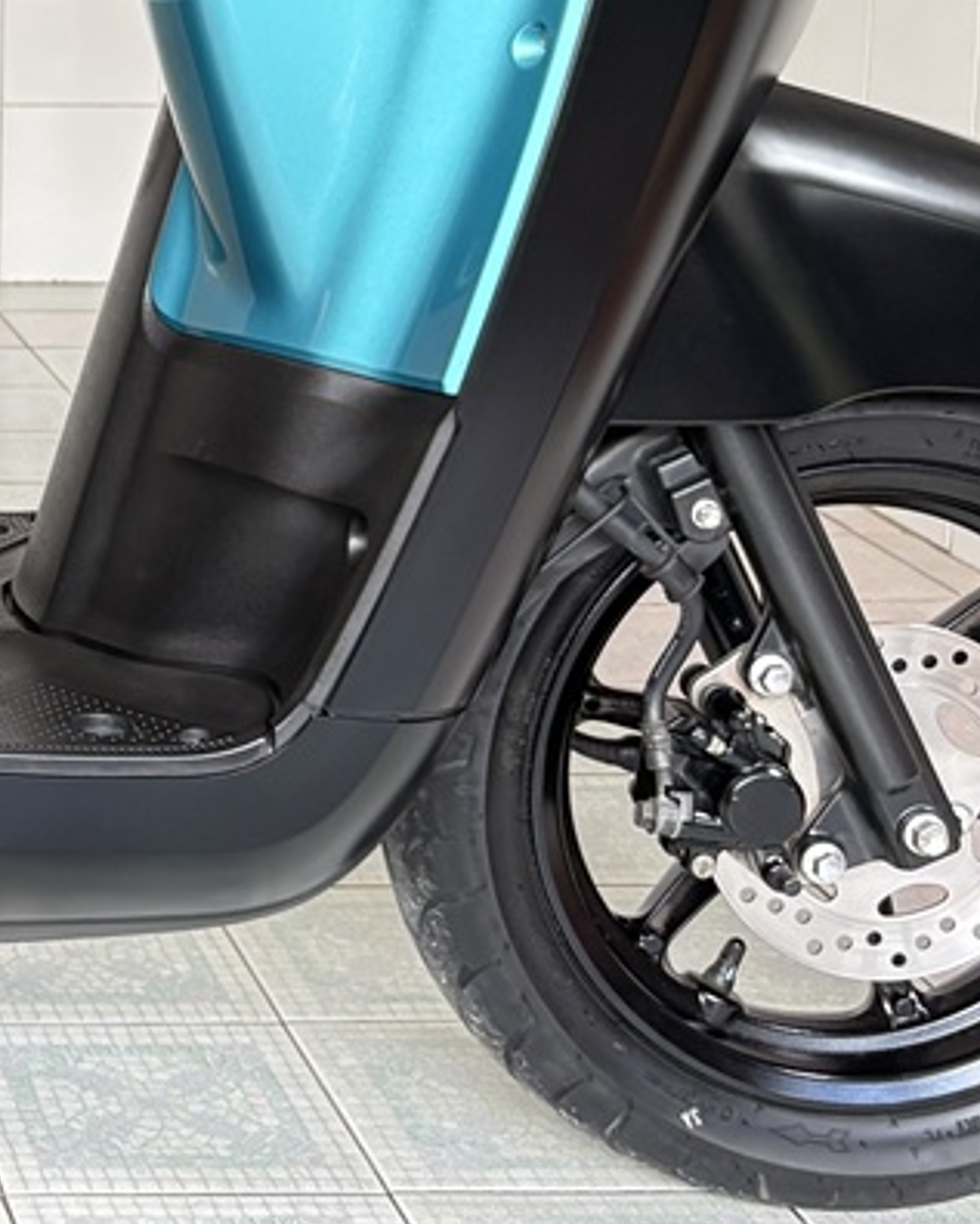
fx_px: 2972
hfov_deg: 16.8
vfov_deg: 22.4
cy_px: 19
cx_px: -550
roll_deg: +0.4
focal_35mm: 82
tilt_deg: -6.2
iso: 125
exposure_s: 1/88
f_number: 1.6
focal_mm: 5.96
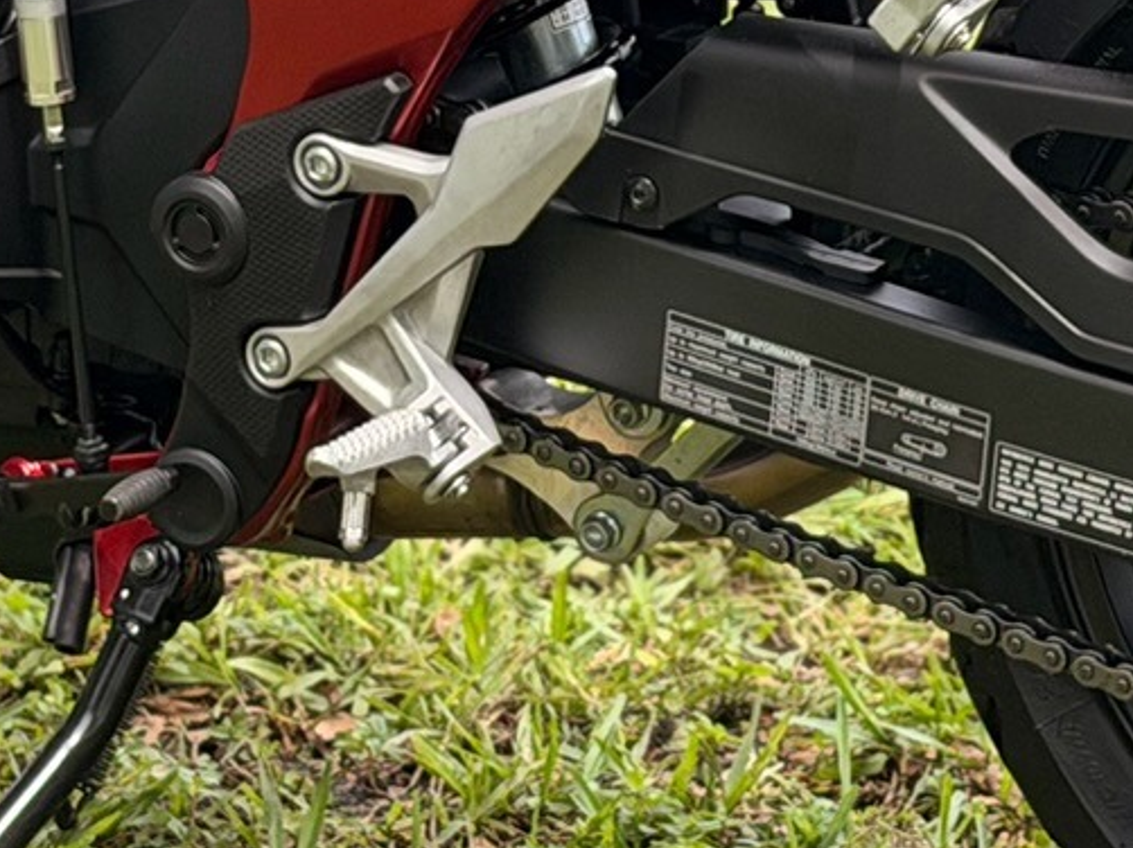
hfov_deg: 10.1
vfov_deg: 7.5
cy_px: -300
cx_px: 530
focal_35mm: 196
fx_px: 6412
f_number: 1.78
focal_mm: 6.76
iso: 80
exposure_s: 1/1041
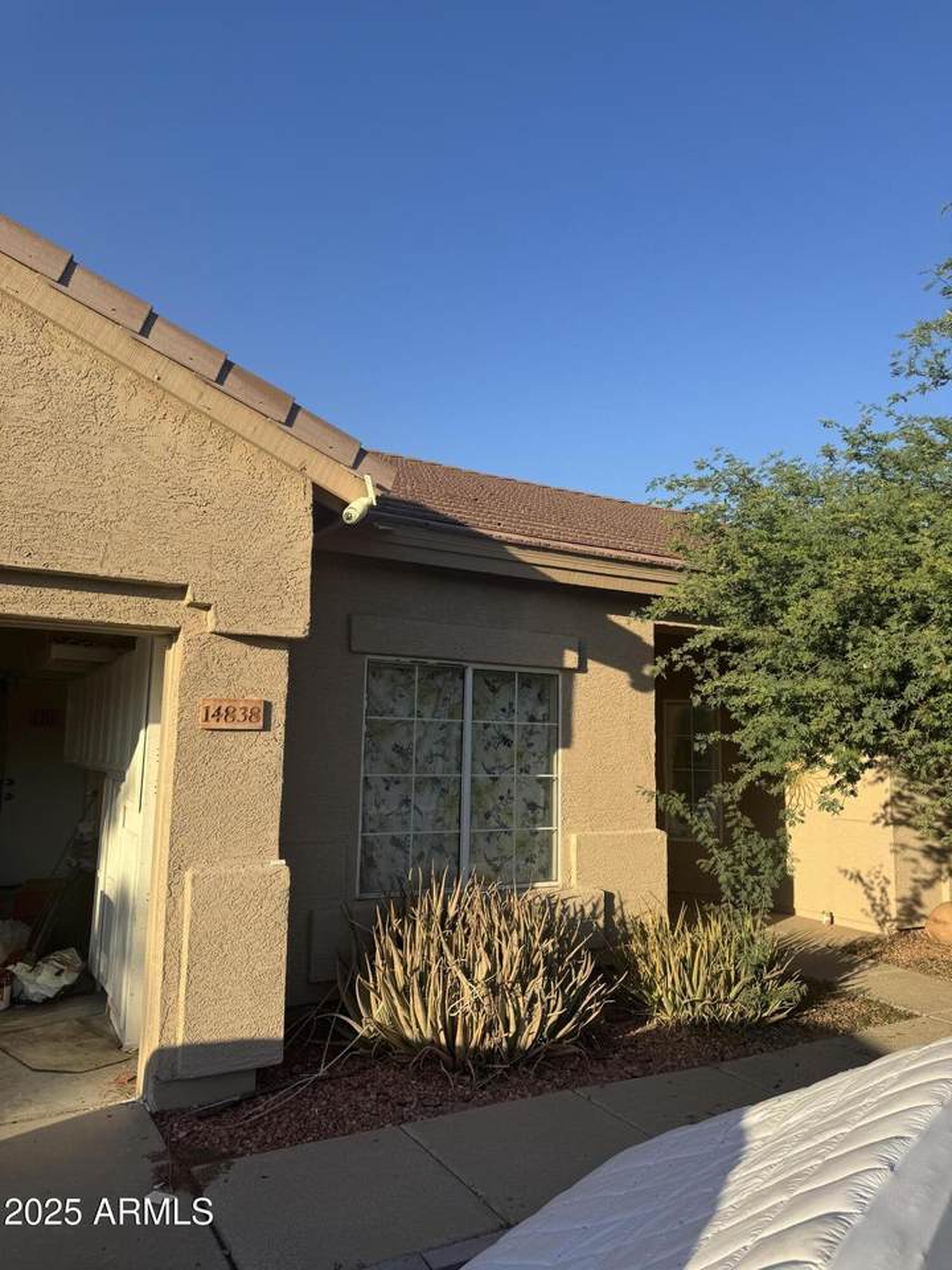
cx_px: 476
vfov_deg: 71.6
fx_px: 880
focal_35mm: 24
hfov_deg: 56.8
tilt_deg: +8.1
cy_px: 635
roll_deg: +0.0
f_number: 1.78
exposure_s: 1/2710
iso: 80
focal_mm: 6.76
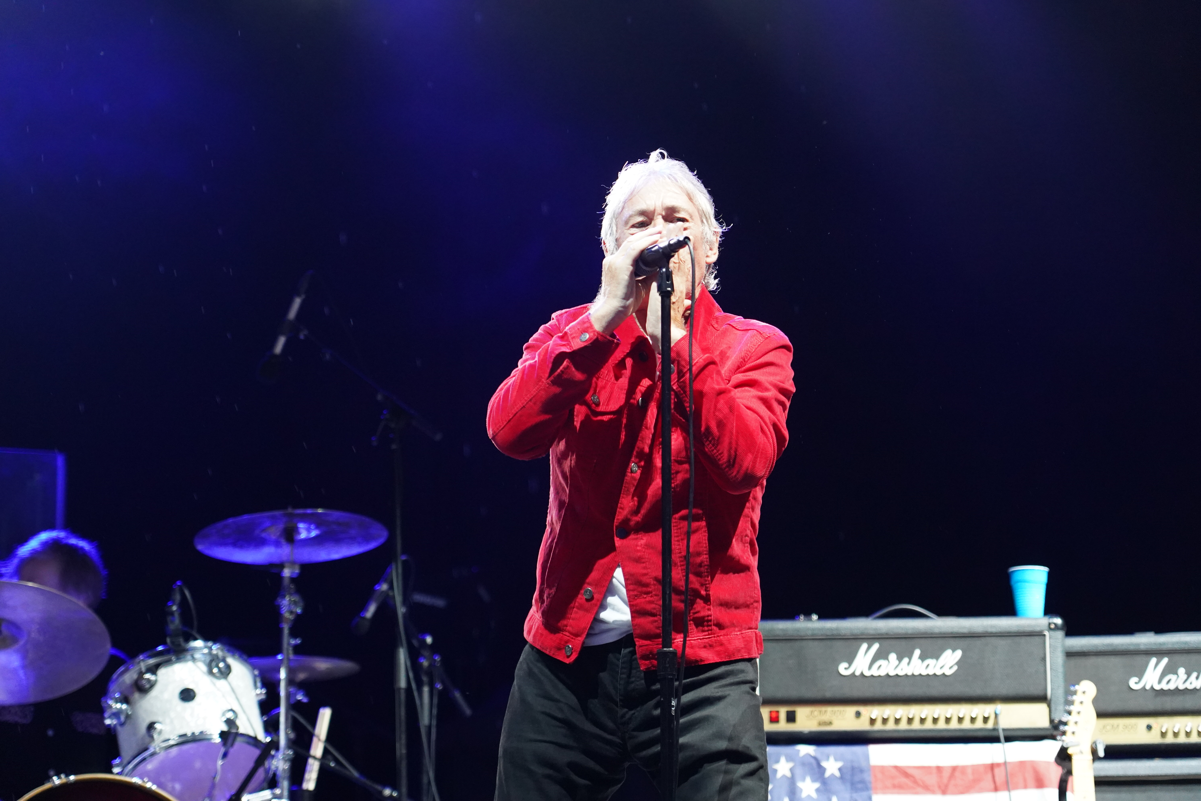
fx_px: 3503
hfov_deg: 19.5
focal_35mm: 105
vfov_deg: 13.0
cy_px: 400
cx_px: 600
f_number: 4
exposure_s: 1/160
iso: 6400
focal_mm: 105
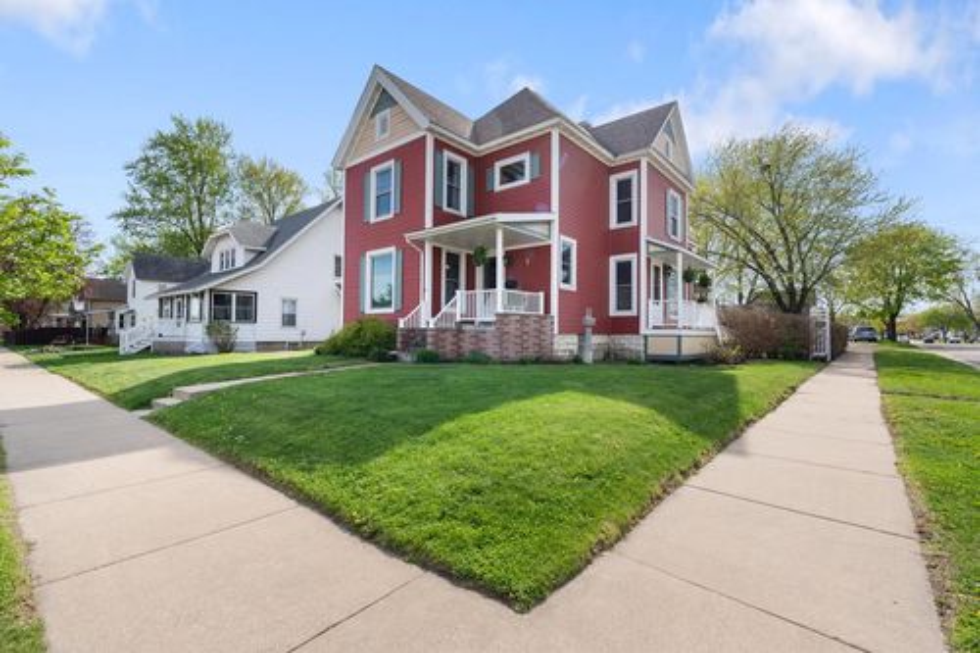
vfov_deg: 73.7
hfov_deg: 96.8
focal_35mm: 16
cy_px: 326
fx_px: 435
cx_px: 490
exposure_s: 1/50
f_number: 9
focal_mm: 16
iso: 100
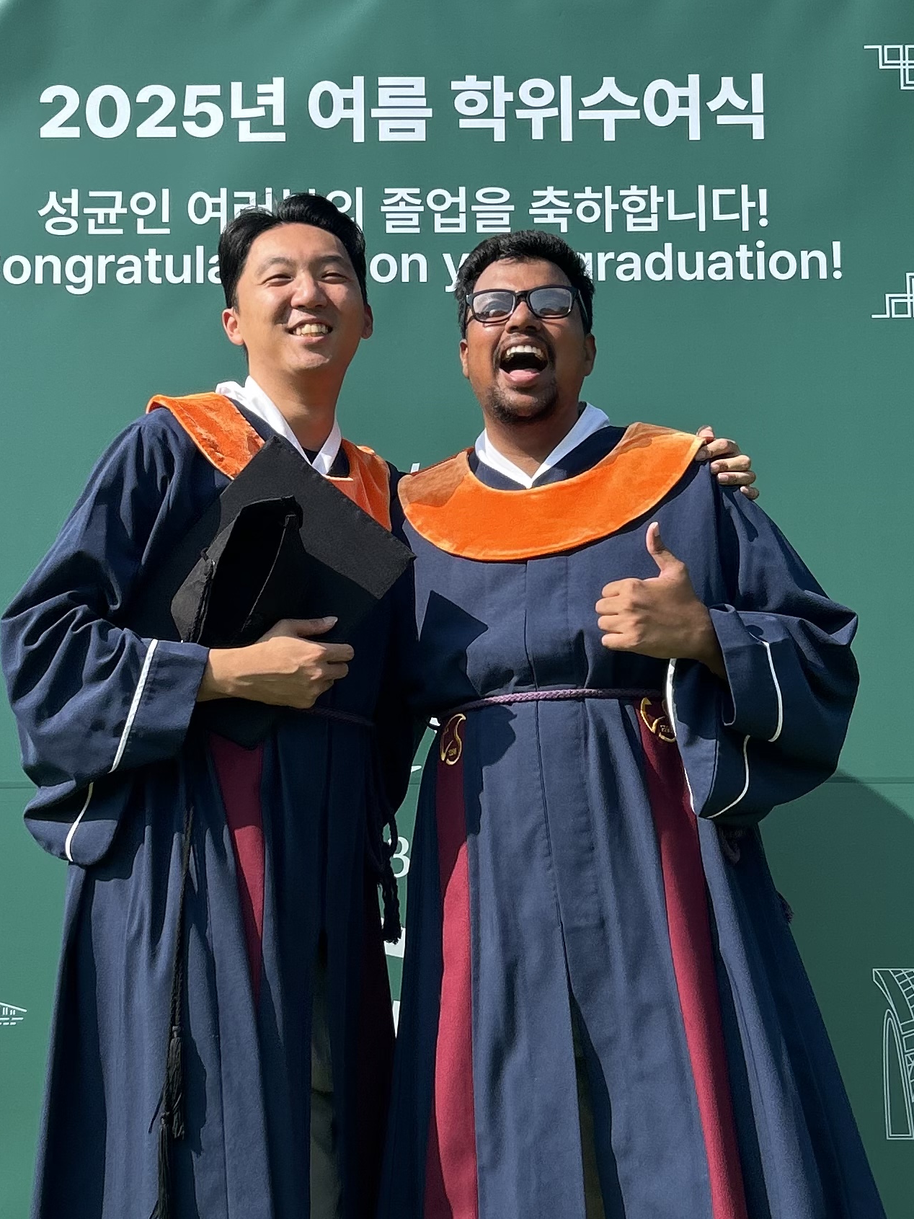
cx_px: 396
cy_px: 484
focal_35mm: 62
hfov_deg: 23.6
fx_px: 2183
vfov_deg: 31.1
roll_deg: +0.5
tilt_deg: +10.4
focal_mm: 5.7
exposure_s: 1/2208
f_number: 1.5
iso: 50
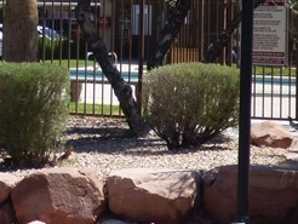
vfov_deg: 9.6
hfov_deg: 12.7
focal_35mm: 154
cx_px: 23
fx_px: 1327
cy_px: 1
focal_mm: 6.47
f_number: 3.5
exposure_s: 1/1000
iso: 100
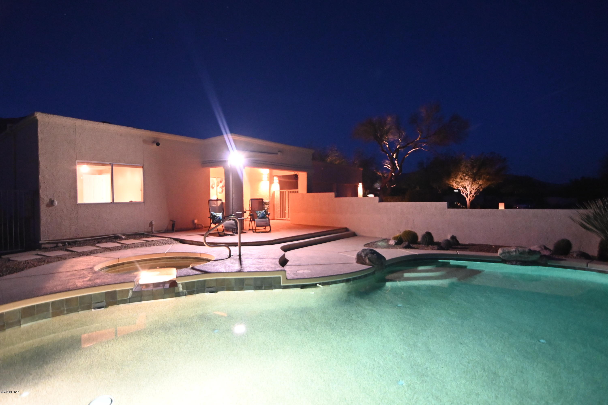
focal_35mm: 18
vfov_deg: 67.4
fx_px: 304
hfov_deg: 90.0
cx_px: 304
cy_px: 202
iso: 5000
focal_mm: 12
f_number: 2.8
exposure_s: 1/13
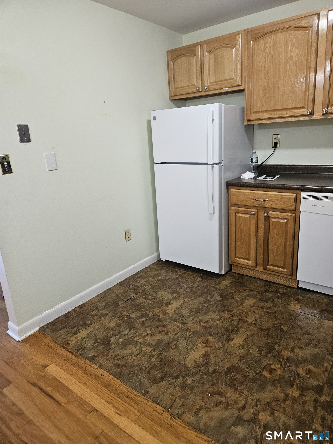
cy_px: 222
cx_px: 166
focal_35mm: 23
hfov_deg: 58.9
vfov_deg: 73.9
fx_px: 295
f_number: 1.8
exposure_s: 1/120
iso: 250
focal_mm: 5.4
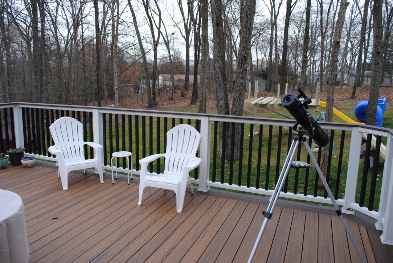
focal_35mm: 27
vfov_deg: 48.1
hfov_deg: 67.3
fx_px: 295
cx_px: 196
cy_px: 132
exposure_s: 1/125
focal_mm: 18
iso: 180
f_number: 5.6
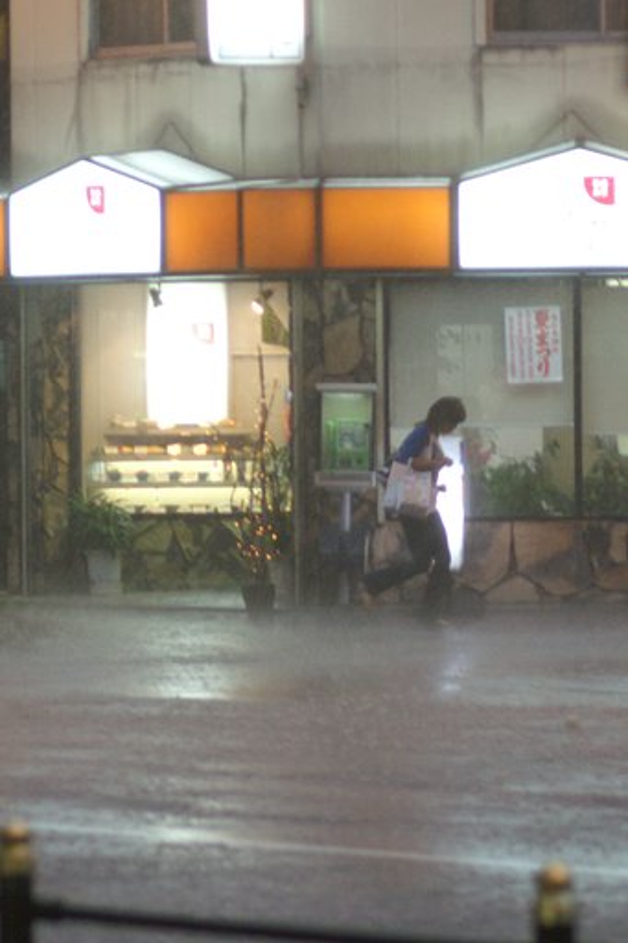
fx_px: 3927
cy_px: 472
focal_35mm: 150
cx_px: 314
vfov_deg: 13.7
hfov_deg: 9.1
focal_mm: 100
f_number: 2.8
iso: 800
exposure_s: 1/100
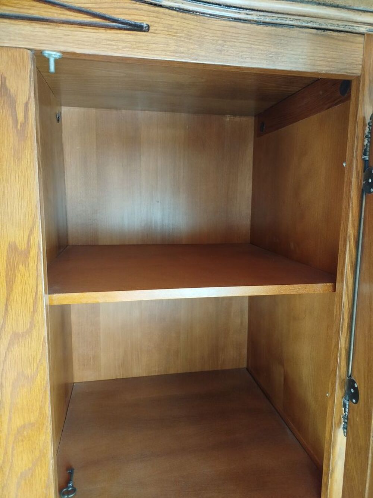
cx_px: 186
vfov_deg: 71.6
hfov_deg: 56.8
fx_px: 345
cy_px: 249
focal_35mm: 24
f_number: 1.7
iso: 500
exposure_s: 1/25
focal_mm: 5.31
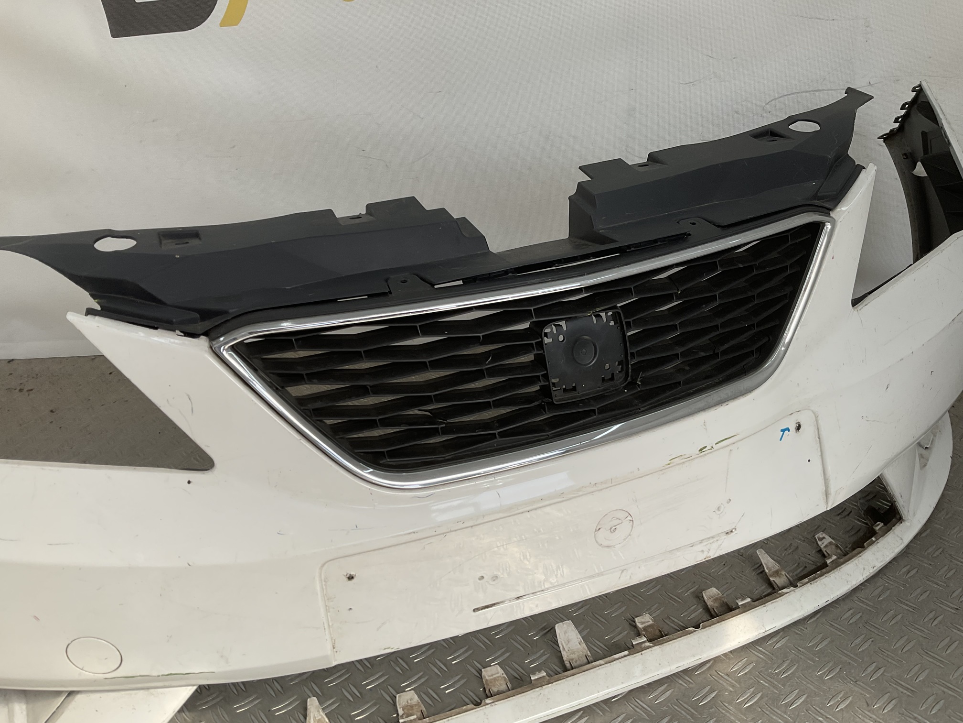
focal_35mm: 29
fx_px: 807
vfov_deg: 48.2
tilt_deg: -23.1
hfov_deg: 61.7
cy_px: 362
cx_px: 482
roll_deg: +5.1
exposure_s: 1/749
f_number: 1.8
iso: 16
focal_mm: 3
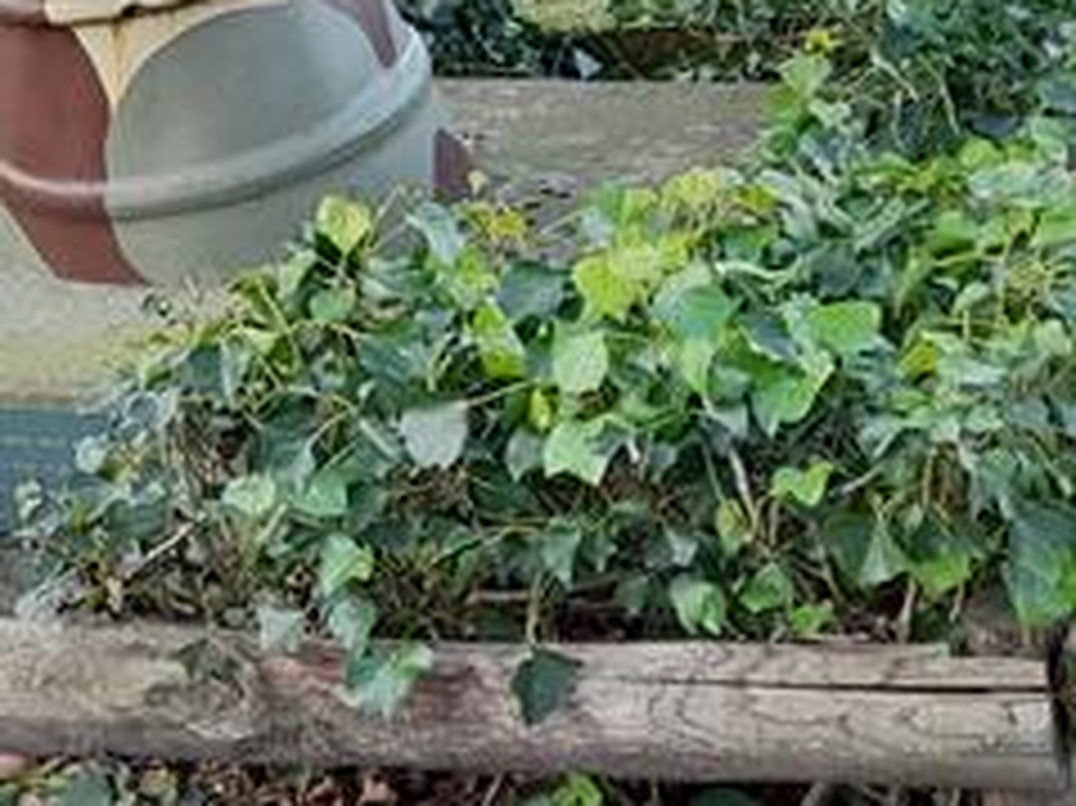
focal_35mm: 107
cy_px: -185
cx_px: 72
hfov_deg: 18.0
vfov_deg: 13.4
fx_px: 3324
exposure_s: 1/100
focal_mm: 4.6
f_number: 2
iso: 32
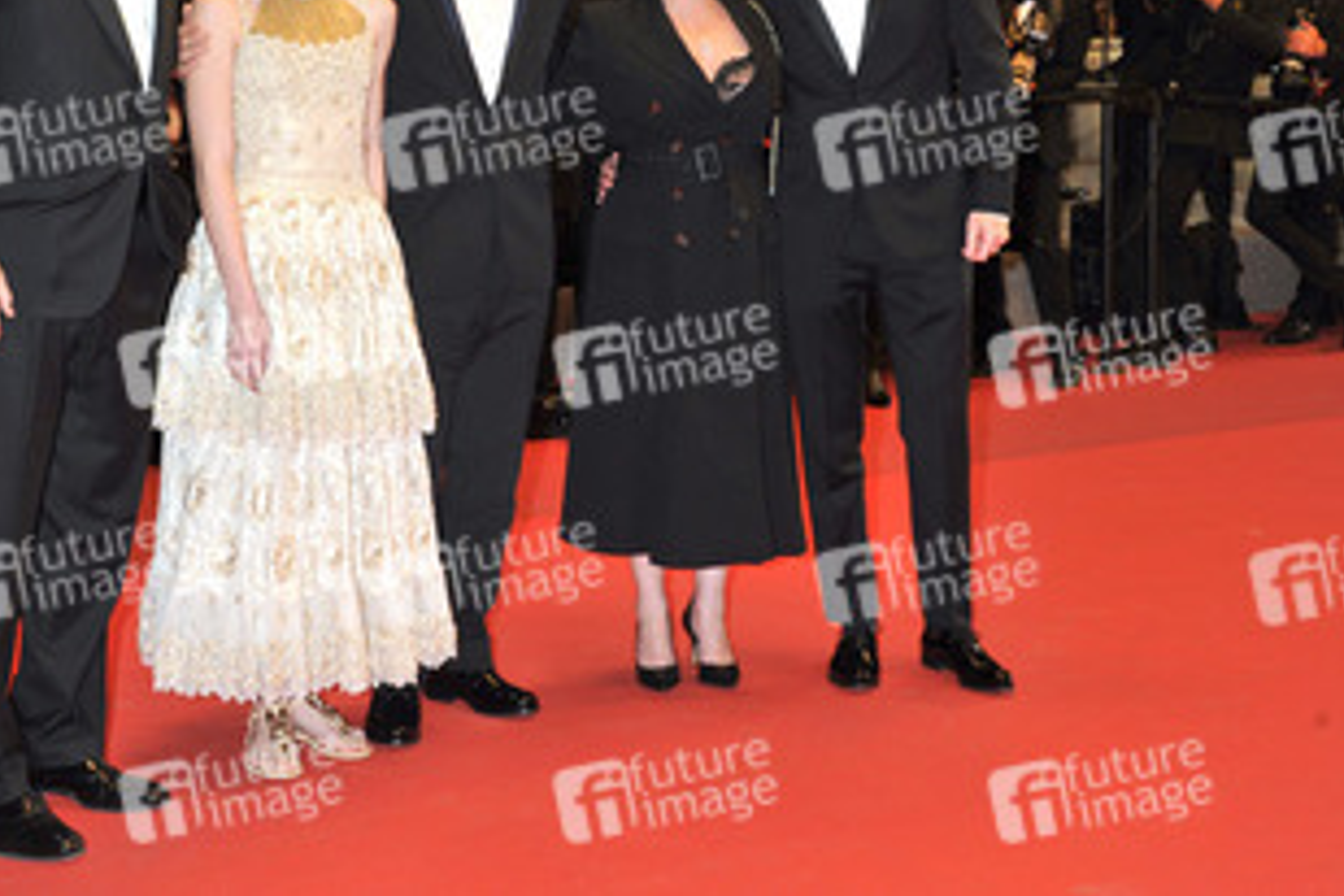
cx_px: 548
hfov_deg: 31.3
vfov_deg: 21.1
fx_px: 2389
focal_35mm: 64
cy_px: 248
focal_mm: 44
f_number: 6.3
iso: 1600
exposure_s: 1/160
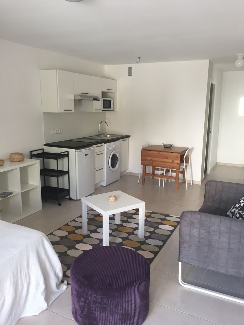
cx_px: 122
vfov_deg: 61.7
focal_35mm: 29
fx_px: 273
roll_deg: -0.2
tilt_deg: -11.6
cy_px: 162
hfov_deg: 48.2
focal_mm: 4.15
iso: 40
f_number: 2.2
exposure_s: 1/33
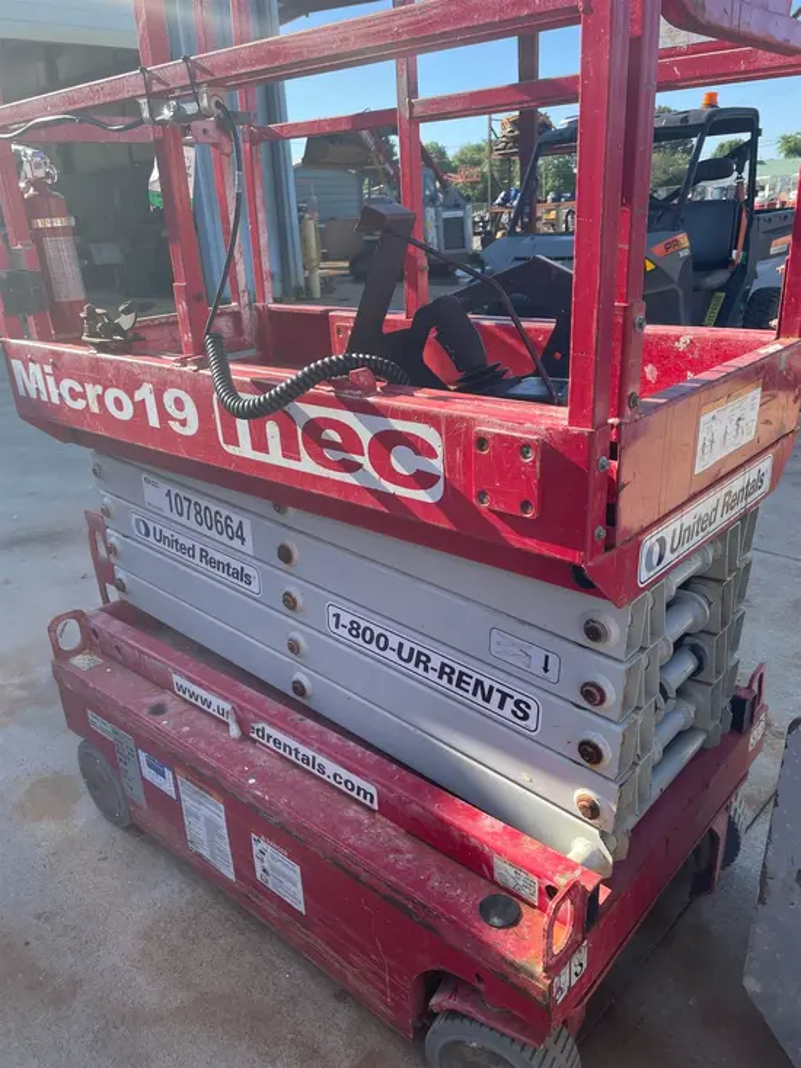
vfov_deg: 67.3
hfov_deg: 53.1
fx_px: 802
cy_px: 534
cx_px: 400
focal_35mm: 26
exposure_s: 1/716
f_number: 1.6
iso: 32
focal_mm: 4.2
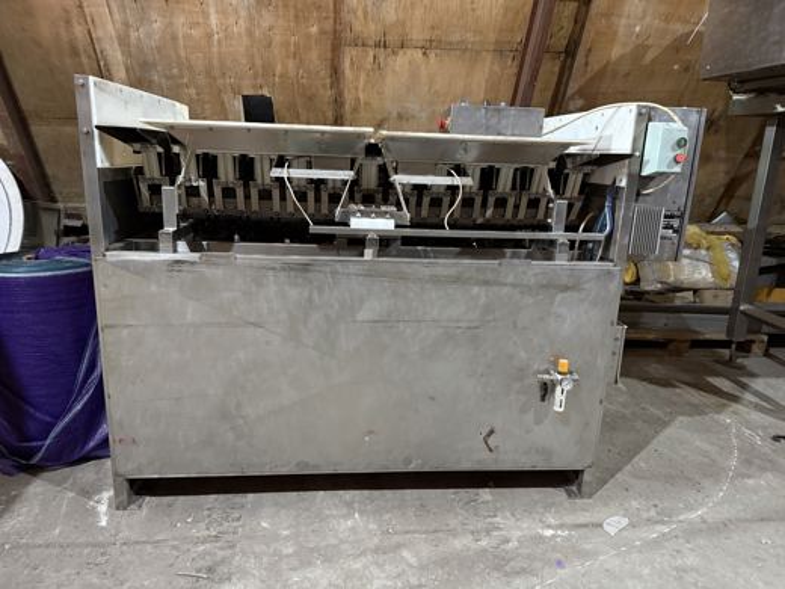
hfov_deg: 71.6
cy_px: 294
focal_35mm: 24
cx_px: 392
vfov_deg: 56.8
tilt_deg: -14.6
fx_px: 544
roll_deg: -2.5
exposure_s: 1/25
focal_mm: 6.76
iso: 800
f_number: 1.78
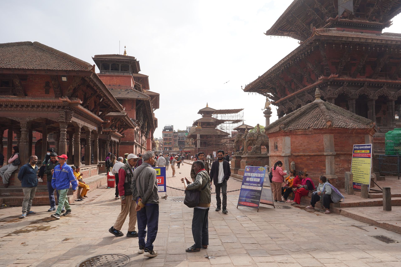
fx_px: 279
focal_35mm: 25
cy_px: 138
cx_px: 200
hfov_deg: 71.5
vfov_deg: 51.3
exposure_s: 1/100
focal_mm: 24
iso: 100
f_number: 11
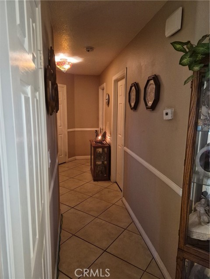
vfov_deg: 73.9
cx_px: 105
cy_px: 140
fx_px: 186
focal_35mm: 23
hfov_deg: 58.9
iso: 2000
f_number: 1.8
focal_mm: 5.4
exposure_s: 1/120
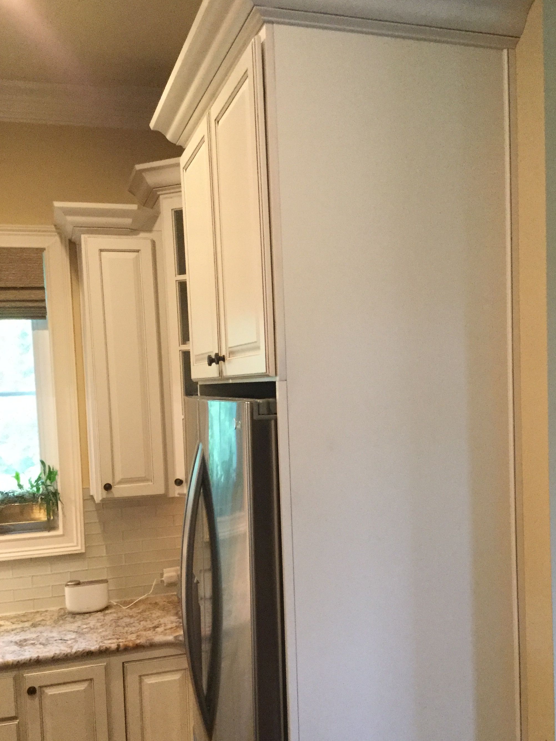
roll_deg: +3.5
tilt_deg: -2.7
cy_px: 439
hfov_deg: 37.6
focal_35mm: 38
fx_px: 814
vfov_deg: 48.7
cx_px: 335
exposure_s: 1/30
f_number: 2.4
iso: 200
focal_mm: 3.3
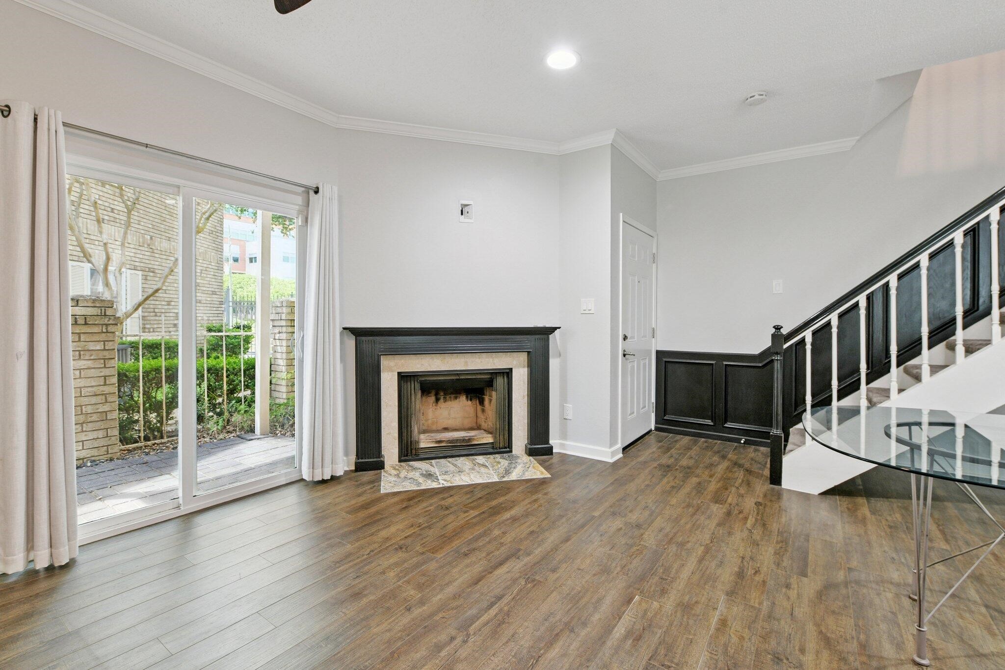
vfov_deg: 73.7
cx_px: 502
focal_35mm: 16
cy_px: 335
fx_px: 447
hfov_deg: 96.7
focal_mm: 16
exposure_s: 1/20
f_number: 8
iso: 400
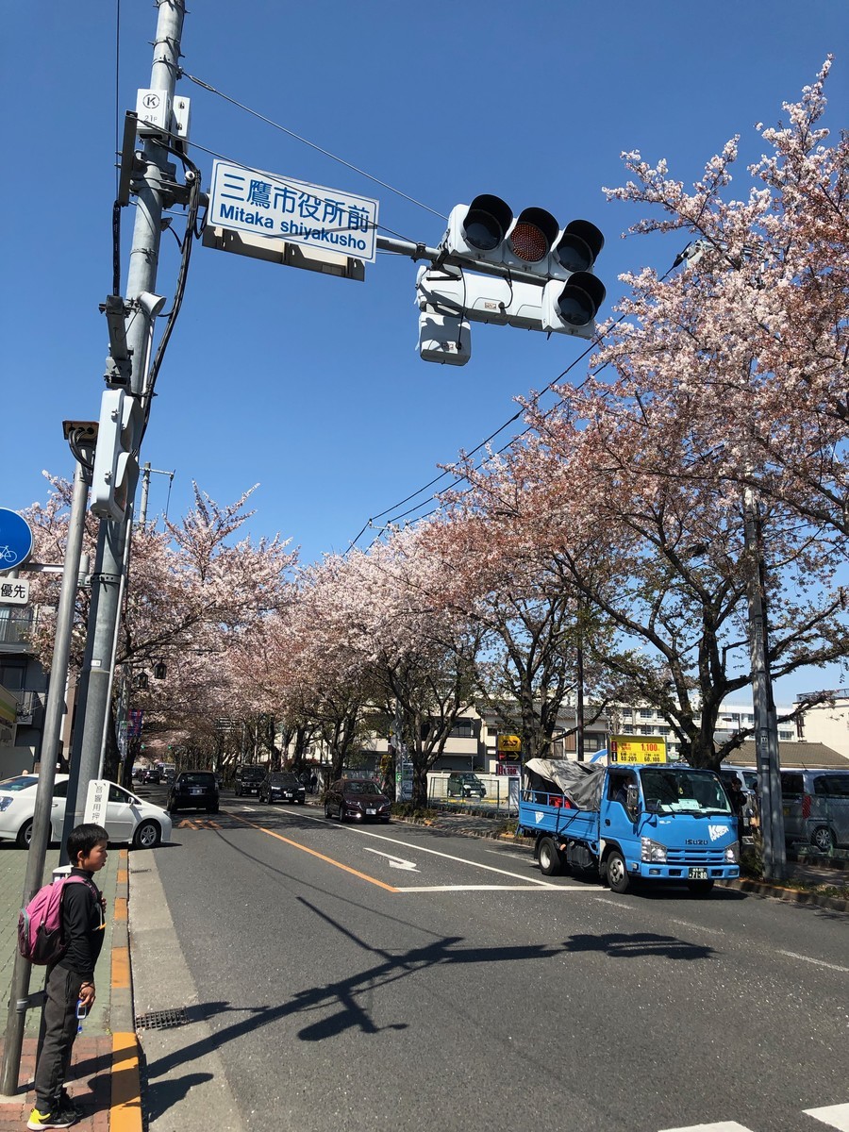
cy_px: 566
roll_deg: -0.2
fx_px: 916
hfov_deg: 49.7
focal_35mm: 28
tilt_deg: +10.9
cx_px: 424
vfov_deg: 63.4
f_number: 1.8
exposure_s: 1/1715
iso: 20
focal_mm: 3.99
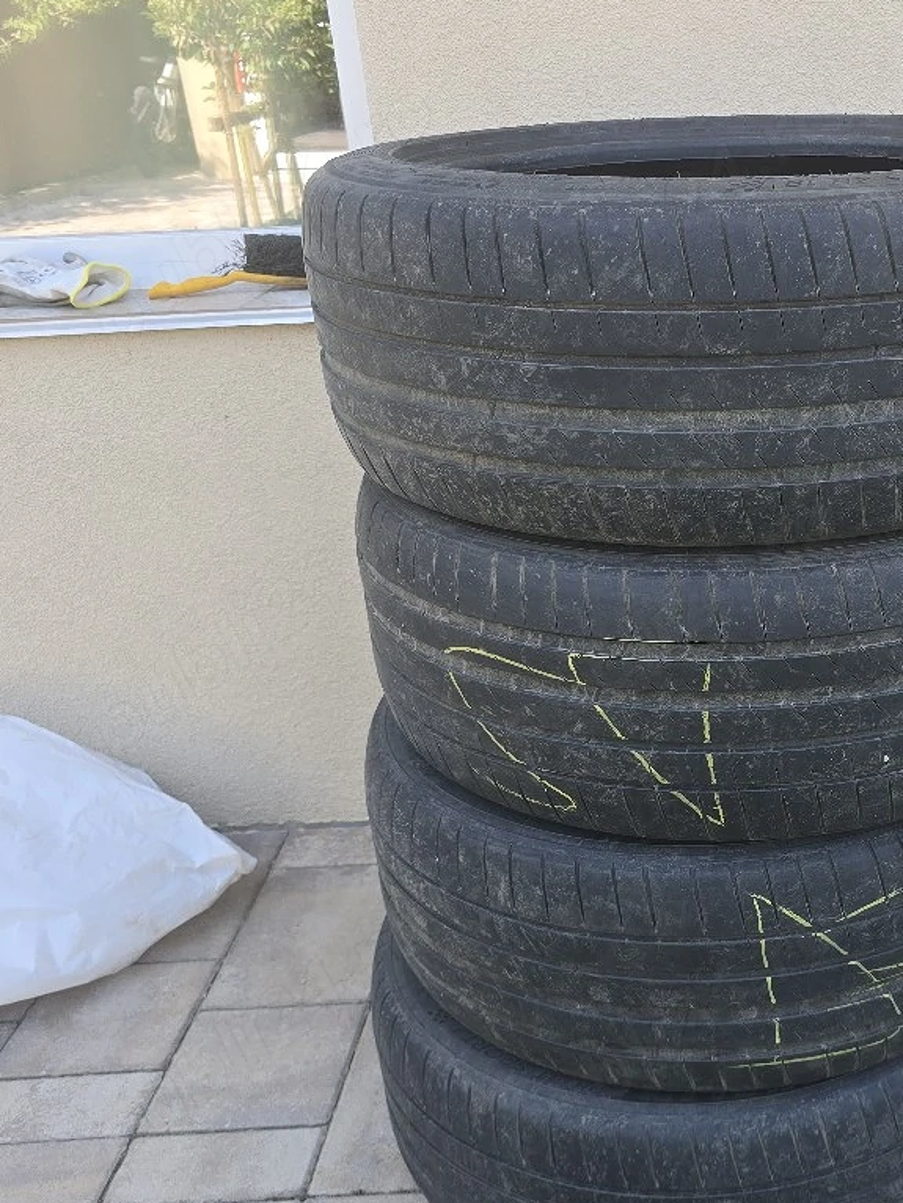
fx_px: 1390
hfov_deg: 34.4
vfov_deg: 46.6
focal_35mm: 40
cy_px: 689
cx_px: 773
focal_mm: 6.3
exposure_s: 1/101
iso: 16
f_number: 1.7
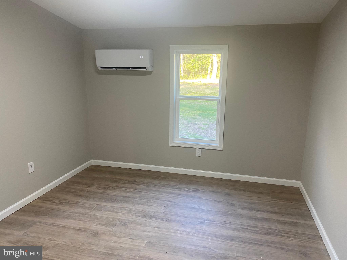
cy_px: 130
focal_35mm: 26
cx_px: 174
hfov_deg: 67.3
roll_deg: -0.7
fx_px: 261
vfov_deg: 53.1
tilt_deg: -13.1
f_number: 1.8
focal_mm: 4.25
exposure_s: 1/60
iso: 80
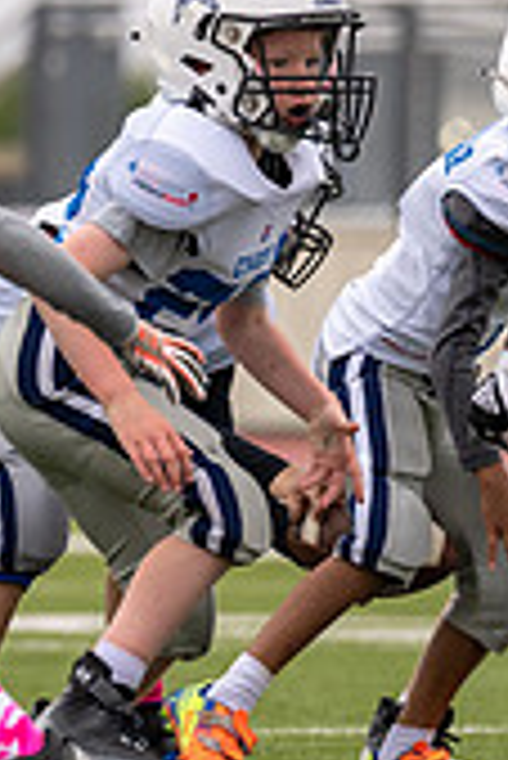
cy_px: 489
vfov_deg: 2.9
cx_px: 341
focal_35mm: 716
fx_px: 15123
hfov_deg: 1.9
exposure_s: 1/1250
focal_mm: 200
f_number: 3.5
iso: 250
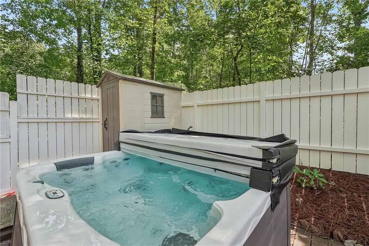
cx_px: 184
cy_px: 123
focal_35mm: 16
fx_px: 169
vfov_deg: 72.0
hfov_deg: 95.0
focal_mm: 16.5
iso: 800
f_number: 8
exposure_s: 1/200
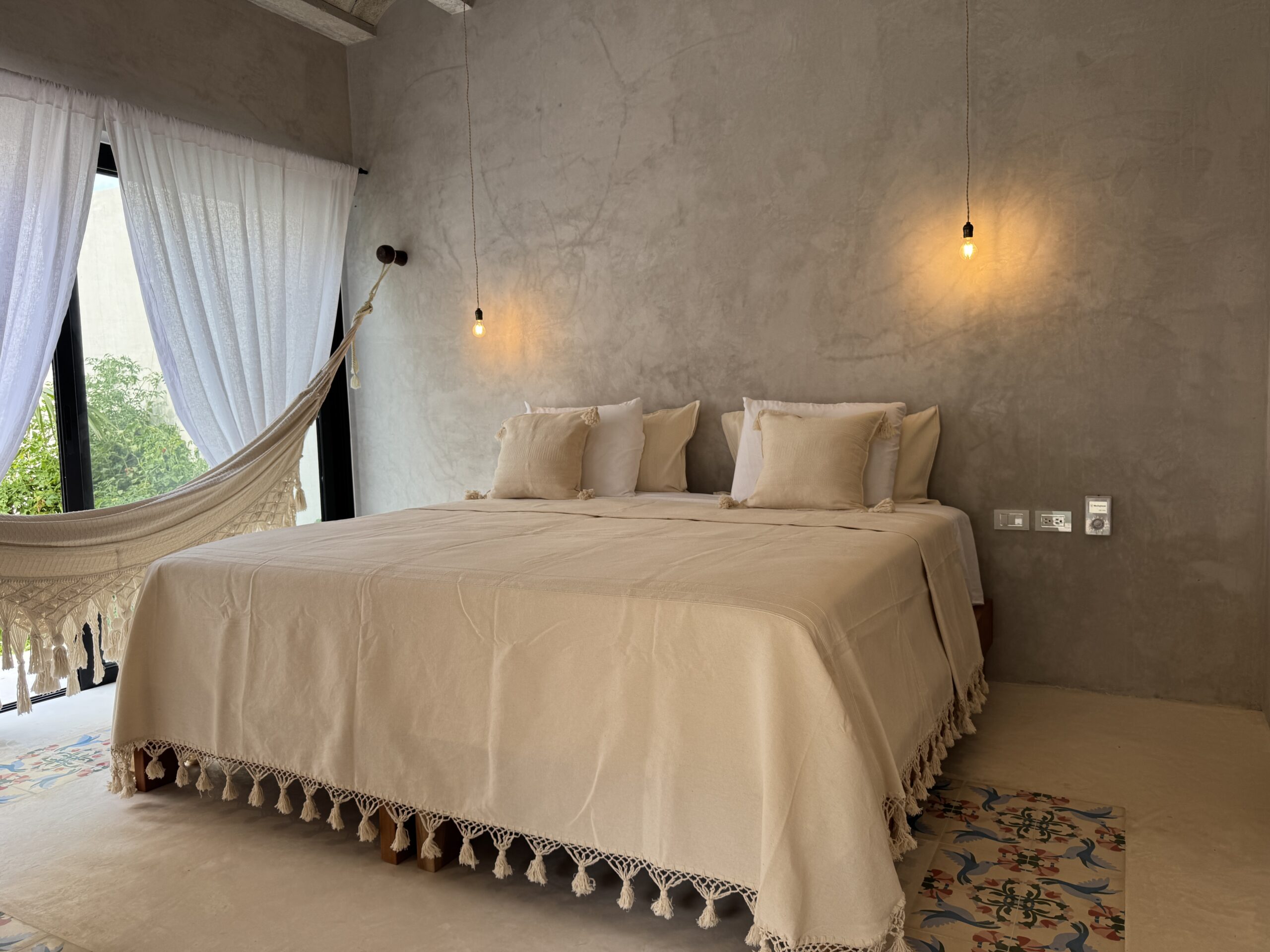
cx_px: 635
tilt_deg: -4.4
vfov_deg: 56.8
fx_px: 881
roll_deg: +2.6
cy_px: 476
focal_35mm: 24
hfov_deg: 71.6
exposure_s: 1/155
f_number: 1.78
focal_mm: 6.76
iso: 64
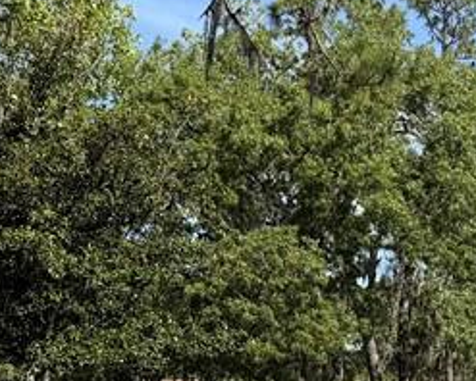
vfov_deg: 15.4
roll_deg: +0.0
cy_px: 431
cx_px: 617
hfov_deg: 18.4
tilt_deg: -1.2
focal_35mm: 97
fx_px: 1368
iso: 80
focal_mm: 6.76
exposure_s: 1/3279
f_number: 1.78
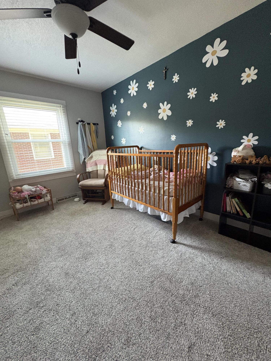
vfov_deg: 102.1
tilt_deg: -13.5
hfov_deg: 85.7
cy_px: 180
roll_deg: +2.7
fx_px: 146
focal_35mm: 14
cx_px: 136
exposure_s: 1/60
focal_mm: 2.22
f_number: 2.2
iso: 500
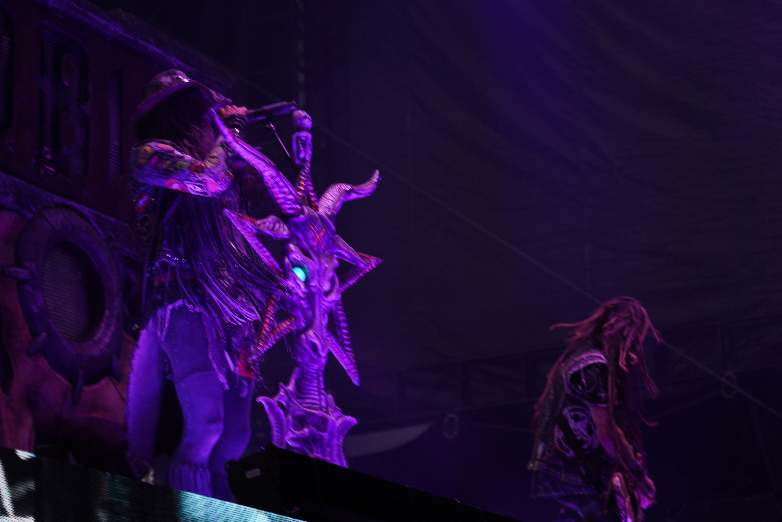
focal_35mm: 105
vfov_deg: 13.0
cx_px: 391
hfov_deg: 19.5
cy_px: 261
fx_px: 2281
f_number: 4
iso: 160
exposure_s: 1/100
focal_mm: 105
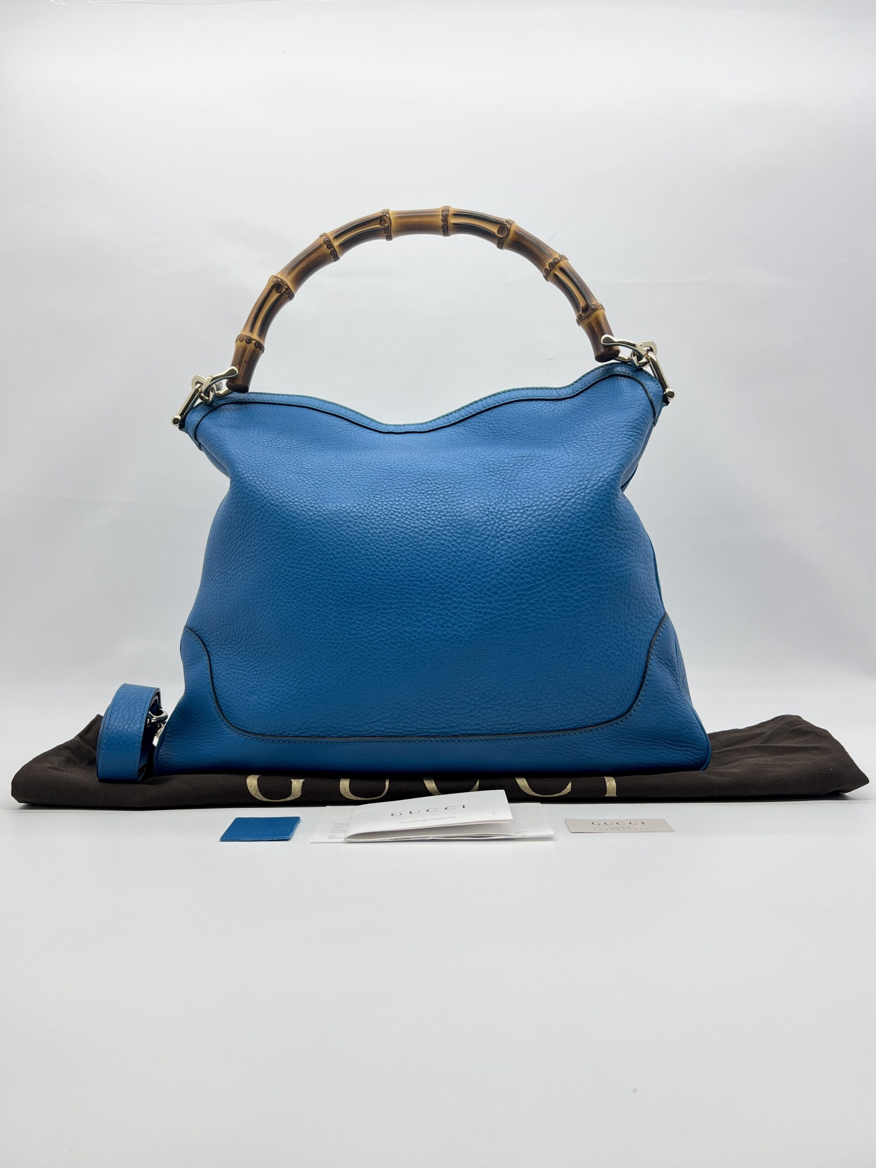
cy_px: 584
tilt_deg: -1.1
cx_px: 438
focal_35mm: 26
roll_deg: +0.2
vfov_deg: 67.3
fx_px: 877
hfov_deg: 53.1
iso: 32
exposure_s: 1/116
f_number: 1.5
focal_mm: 5.7
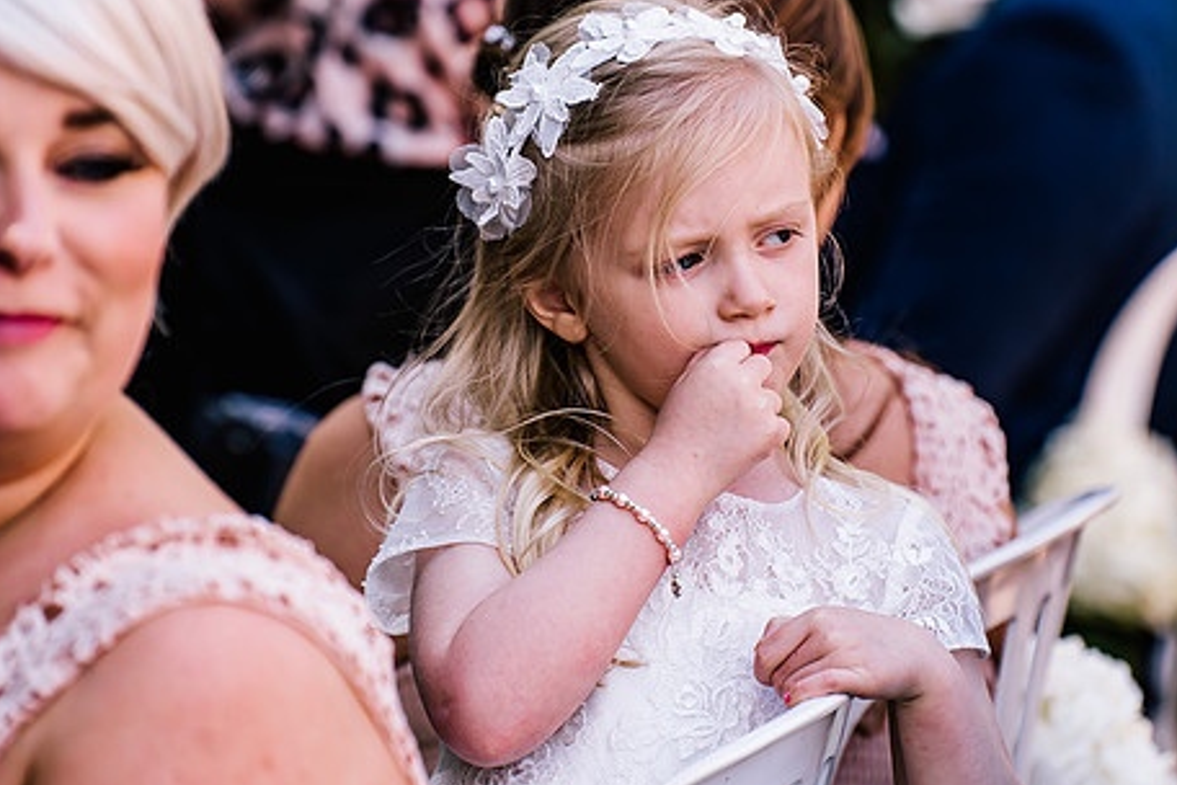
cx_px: 702
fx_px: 7486
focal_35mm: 229
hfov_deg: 9.0
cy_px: 376
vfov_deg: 6.0
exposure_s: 1/320
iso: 400
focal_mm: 180
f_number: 4.5
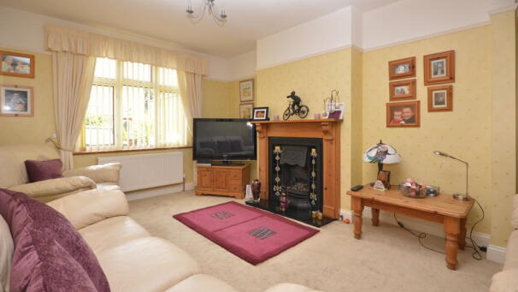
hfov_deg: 95.9
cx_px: 260
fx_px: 234
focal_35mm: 17
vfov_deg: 63.8
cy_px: 131
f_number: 5
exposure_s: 1/100
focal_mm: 10
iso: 400
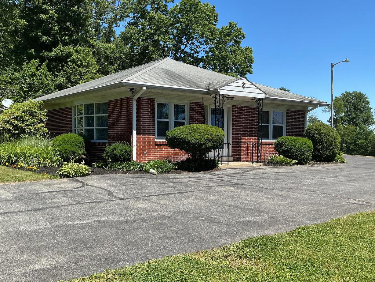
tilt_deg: -1.4
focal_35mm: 34
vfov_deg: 41.8
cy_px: 146
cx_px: 170
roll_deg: +0.0
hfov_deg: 53.9
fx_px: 368
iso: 25
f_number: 1.8
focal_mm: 3
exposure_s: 1/1250
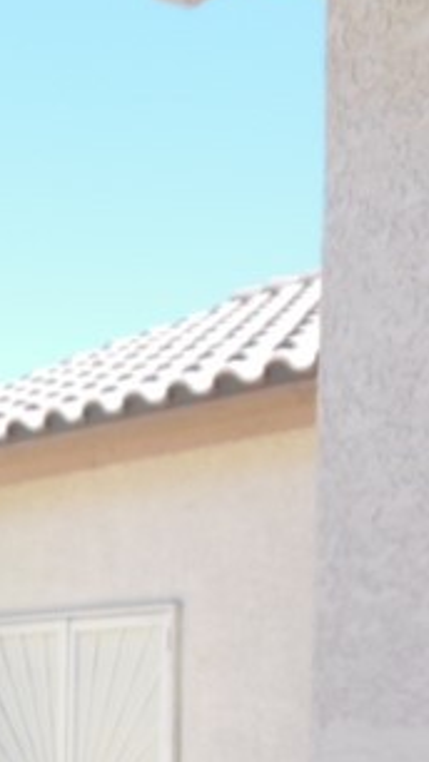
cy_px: 847
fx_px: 1841
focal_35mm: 91
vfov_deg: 22.1
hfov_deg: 13.2
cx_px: 72
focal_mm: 4.5
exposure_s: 1/500
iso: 125
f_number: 3.2
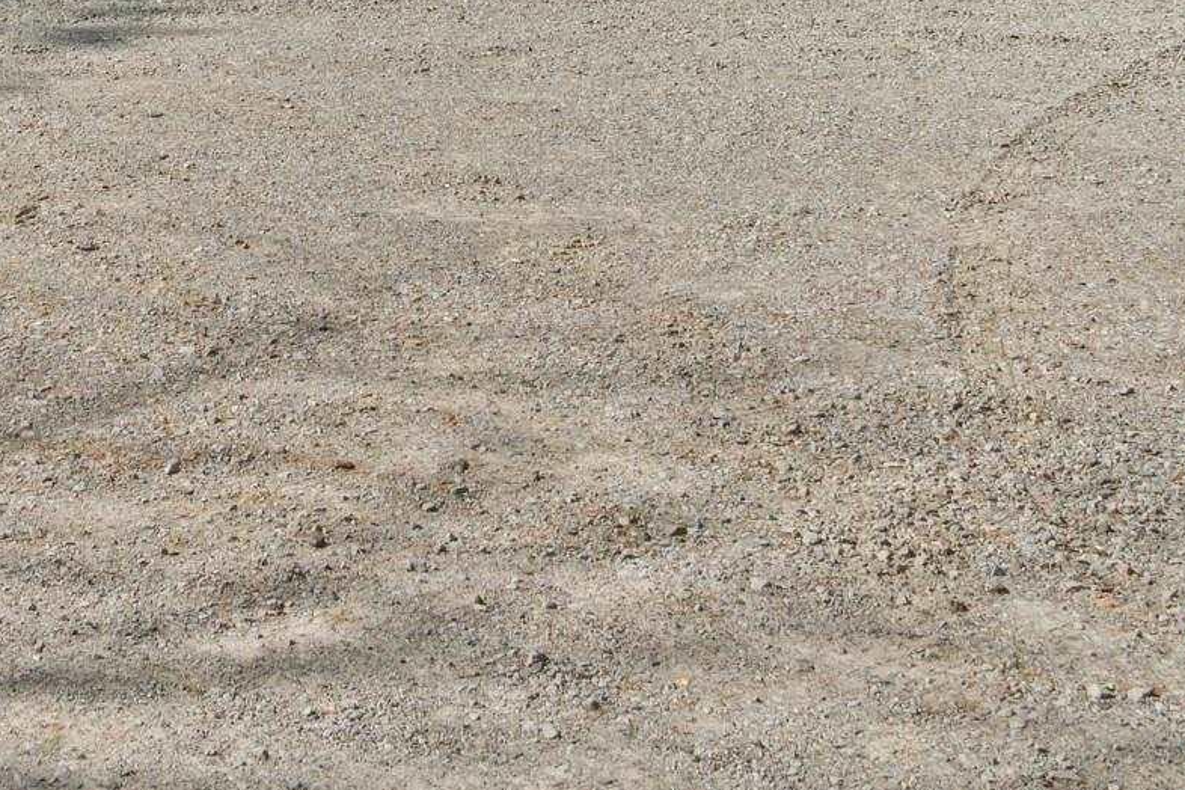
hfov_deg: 25.3
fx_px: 2600
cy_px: -348
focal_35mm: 79
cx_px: 282
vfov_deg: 16.0
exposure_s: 1/60
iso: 250
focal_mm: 18
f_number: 9
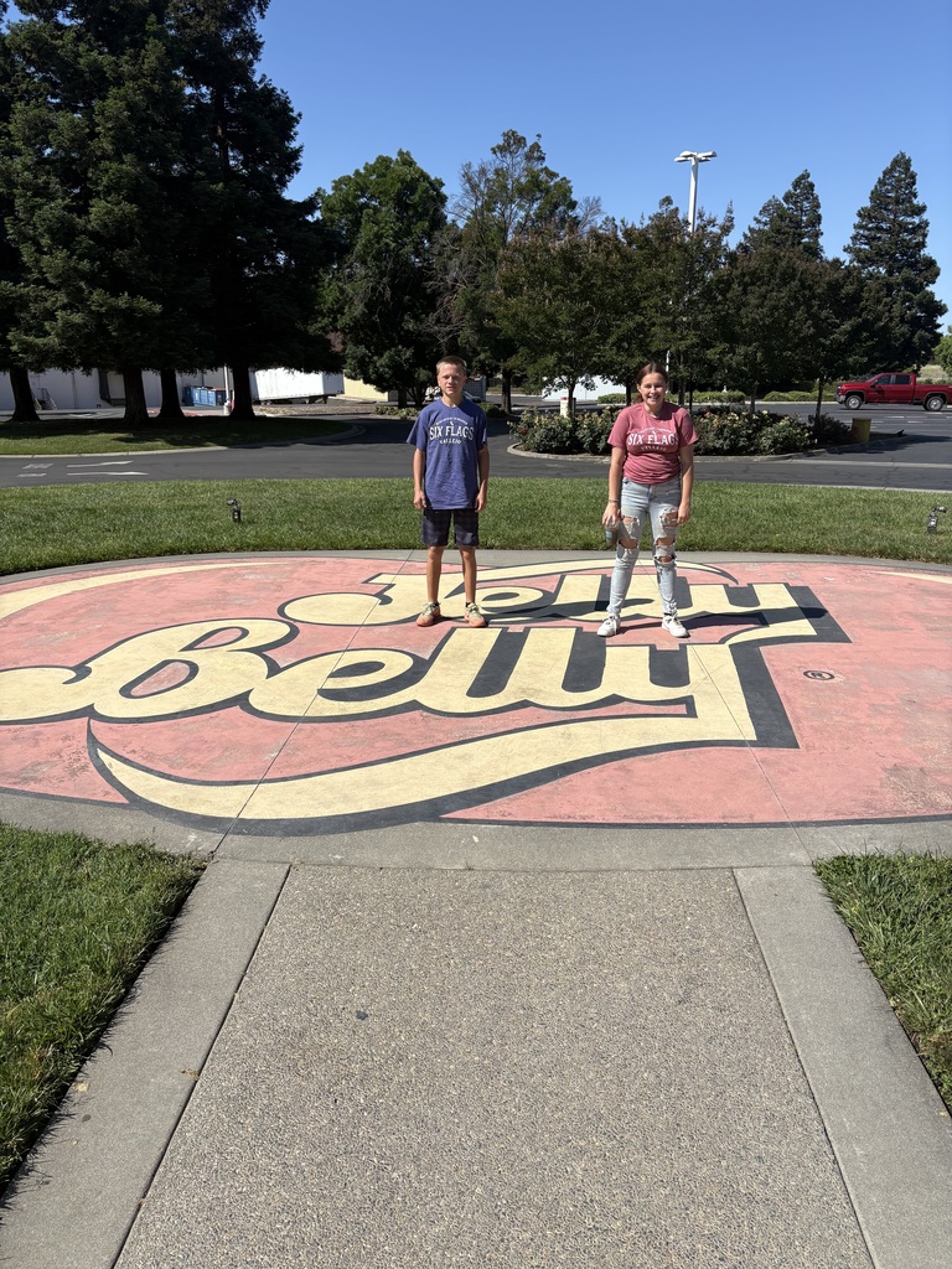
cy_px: 634
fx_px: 953
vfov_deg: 67.3
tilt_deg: -13.7
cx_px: 476
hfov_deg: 53.1
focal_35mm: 26
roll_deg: -0.1
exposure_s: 1/4065
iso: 50
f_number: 1.6
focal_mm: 5.96
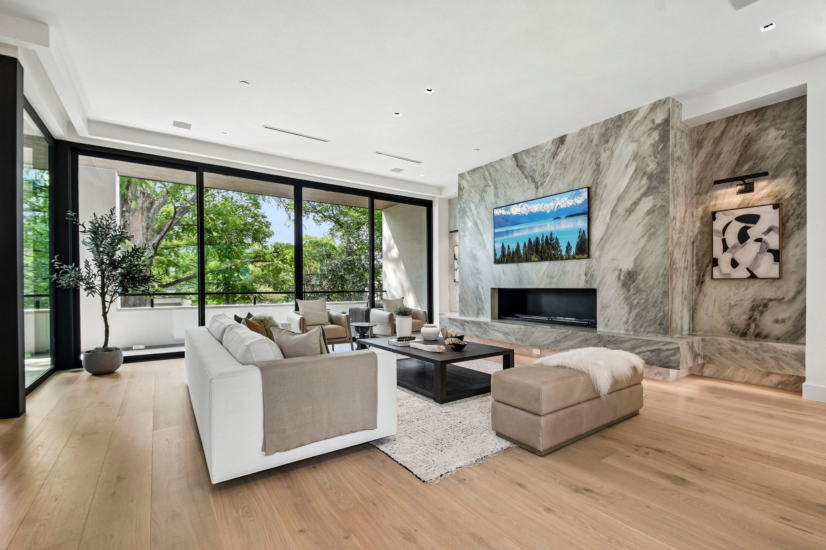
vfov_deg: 77.3
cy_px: 275
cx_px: 413
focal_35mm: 15
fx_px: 344
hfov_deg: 100.4
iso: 400
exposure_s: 1/25
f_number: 8
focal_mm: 10
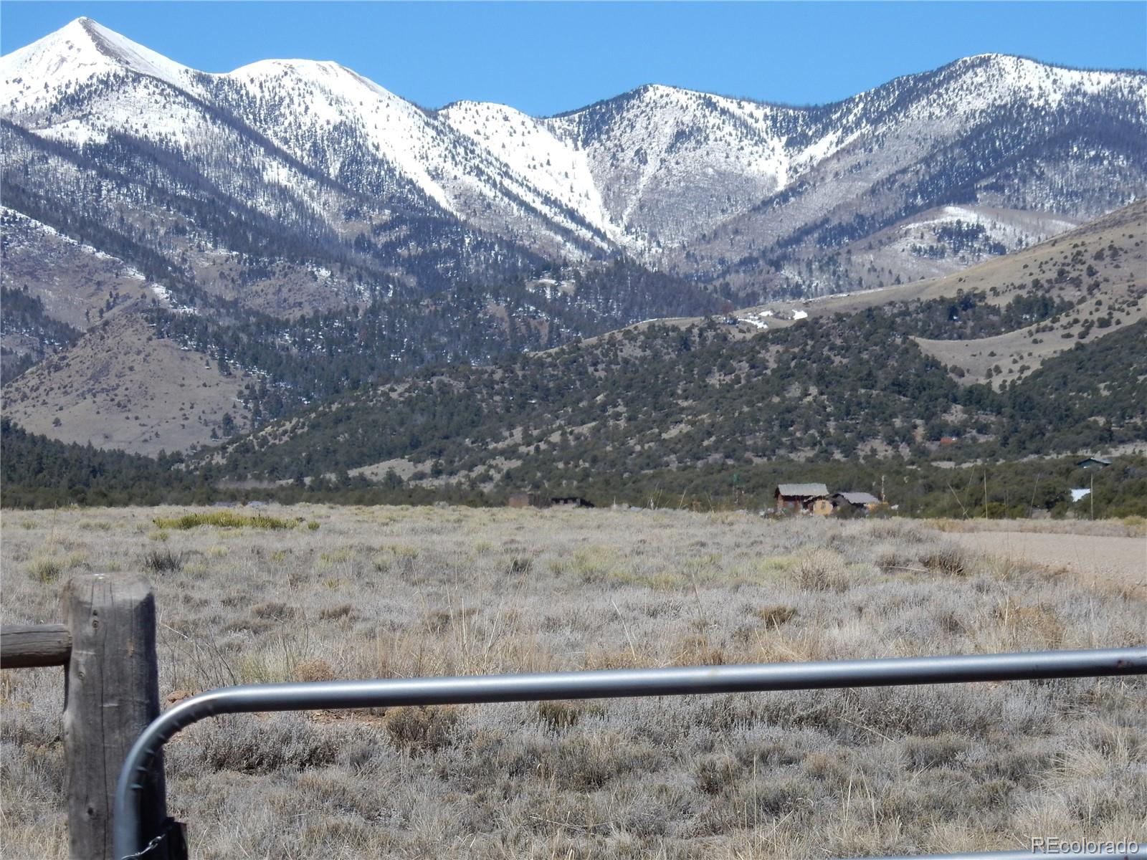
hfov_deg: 12.0
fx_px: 5434
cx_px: 574
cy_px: 430
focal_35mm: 164
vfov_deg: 9.1
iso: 125
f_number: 6
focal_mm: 29.2
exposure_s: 1/800
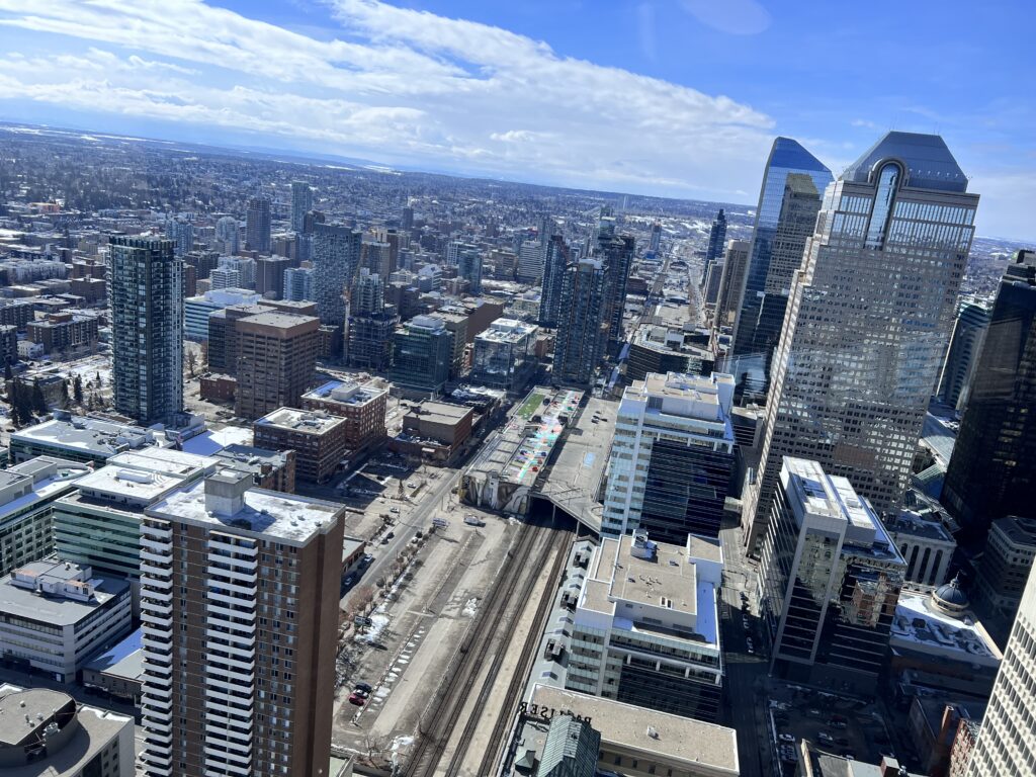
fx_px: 778
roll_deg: -6.3
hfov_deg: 67.3
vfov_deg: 53.1
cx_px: 518
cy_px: 388
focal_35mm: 26
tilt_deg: -16.2
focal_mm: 5.7
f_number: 1.5
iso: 50
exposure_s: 1/1972
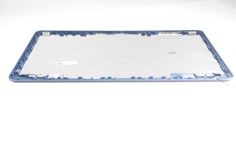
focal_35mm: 52
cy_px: 78
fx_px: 344
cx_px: 118
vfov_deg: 25.7
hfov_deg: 37.9
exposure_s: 1/30
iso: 640
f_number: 5.6
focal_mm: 35
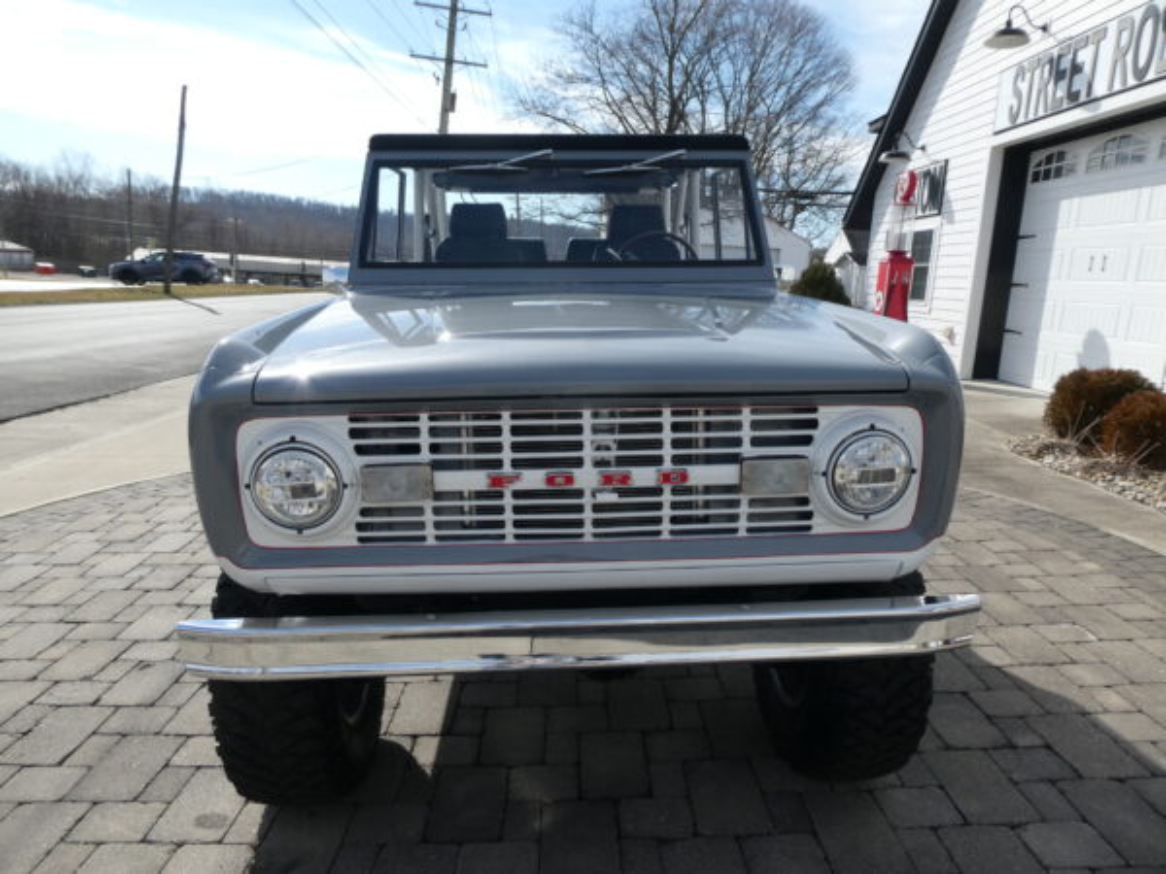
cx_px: 583
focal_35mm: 24
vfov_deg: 56.8
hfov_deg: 71.6
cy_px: 437
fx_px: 808
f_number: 3.3
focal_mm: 4.3
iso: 80
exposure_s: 1/800
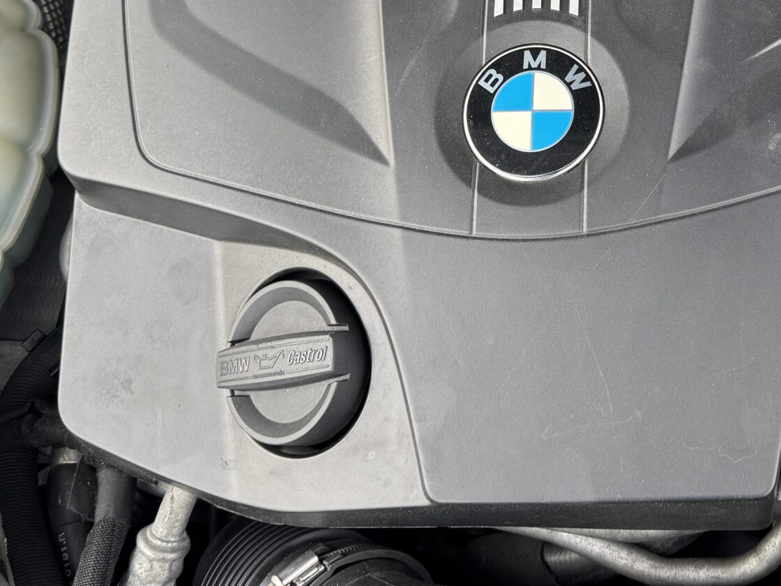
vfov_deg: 25.1
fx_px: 1241
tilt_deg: -60.5
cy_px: -18
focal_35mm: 55
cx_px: 665
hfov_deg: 33.5
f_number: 1.78
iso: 64
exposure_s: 1/193
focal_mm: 6.76
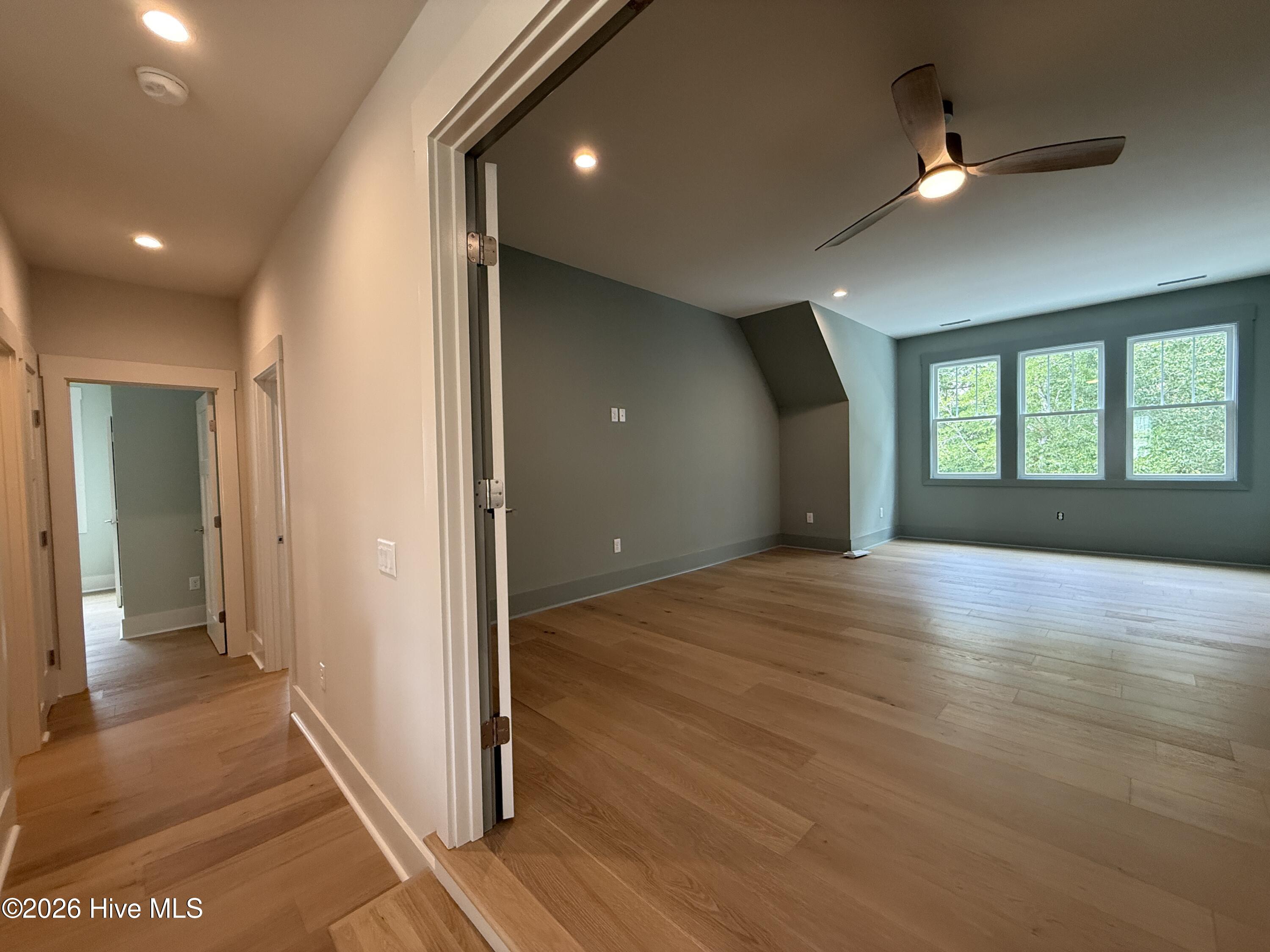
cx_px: 635
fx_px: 514
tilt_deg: -1.3
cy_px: 476
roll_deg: +0.6
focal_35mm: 14
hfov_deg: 102.1
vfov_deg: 85.7
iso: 320
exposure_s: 1/120
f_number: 2.2
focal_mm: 2.22
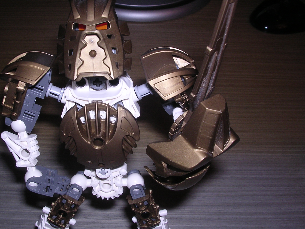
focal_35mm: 45
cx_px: 126
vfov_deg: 32.2
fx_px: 397
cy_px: 105
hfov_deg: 41.9
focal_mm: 5.8
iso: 100
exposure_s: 1/60.1
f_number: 5.6
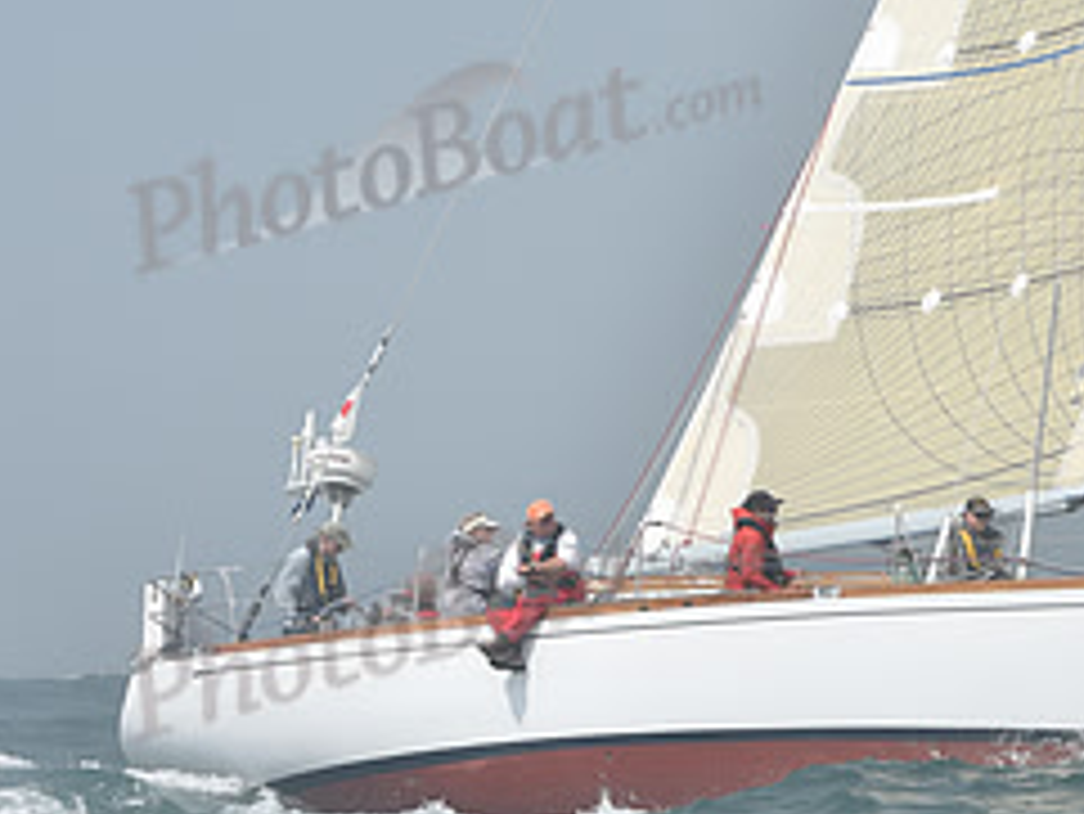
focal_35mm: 268
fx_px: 8397
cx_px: 999
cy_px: 326
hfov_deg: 7.4
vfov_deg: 5.6
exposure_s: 1/800
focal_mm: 116
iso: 320
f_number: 11
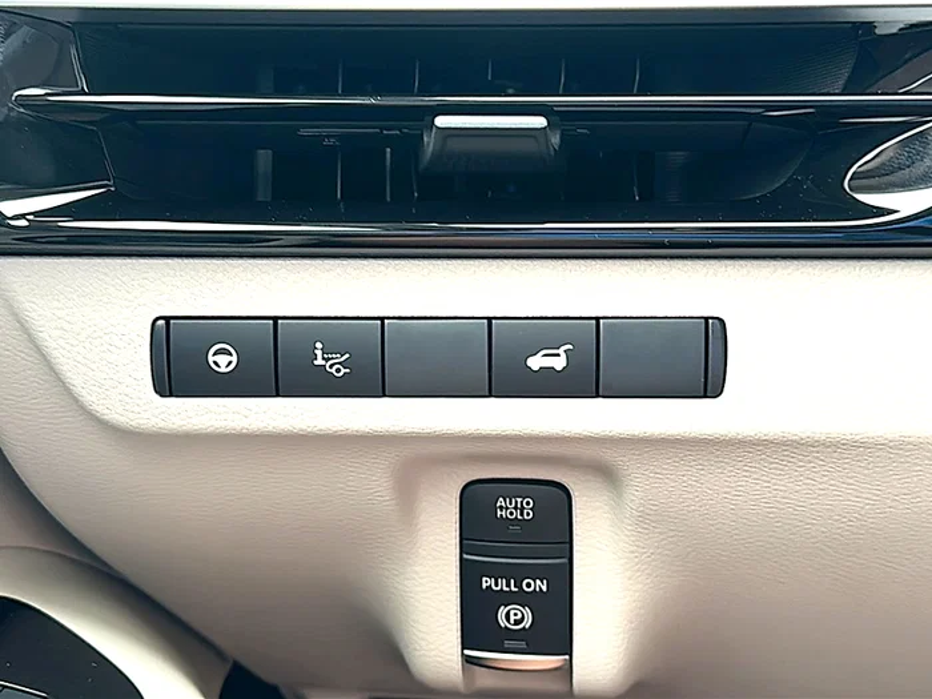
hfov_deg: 40.4
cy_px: 350
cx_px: 466
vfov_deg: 30.9
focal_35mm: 47
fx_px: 1265
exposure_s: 1/70
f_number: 1.78
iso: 64
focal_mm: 6.86
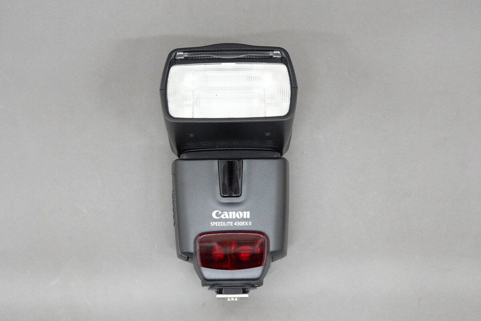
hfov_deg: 40.3
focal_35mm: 49
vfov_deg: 27.5
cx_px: 240
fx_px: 655
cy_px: 160
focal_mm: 18.63
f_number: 5.6
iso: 2500
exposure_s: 1/50
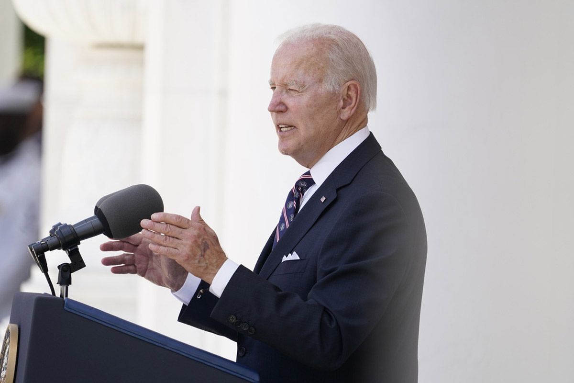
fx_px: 9566
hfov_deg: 3.4
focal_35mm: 600
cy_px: 192
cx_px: 287
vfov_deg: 2.3
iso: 640
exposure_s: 1/800
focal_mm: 600
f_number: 6.3
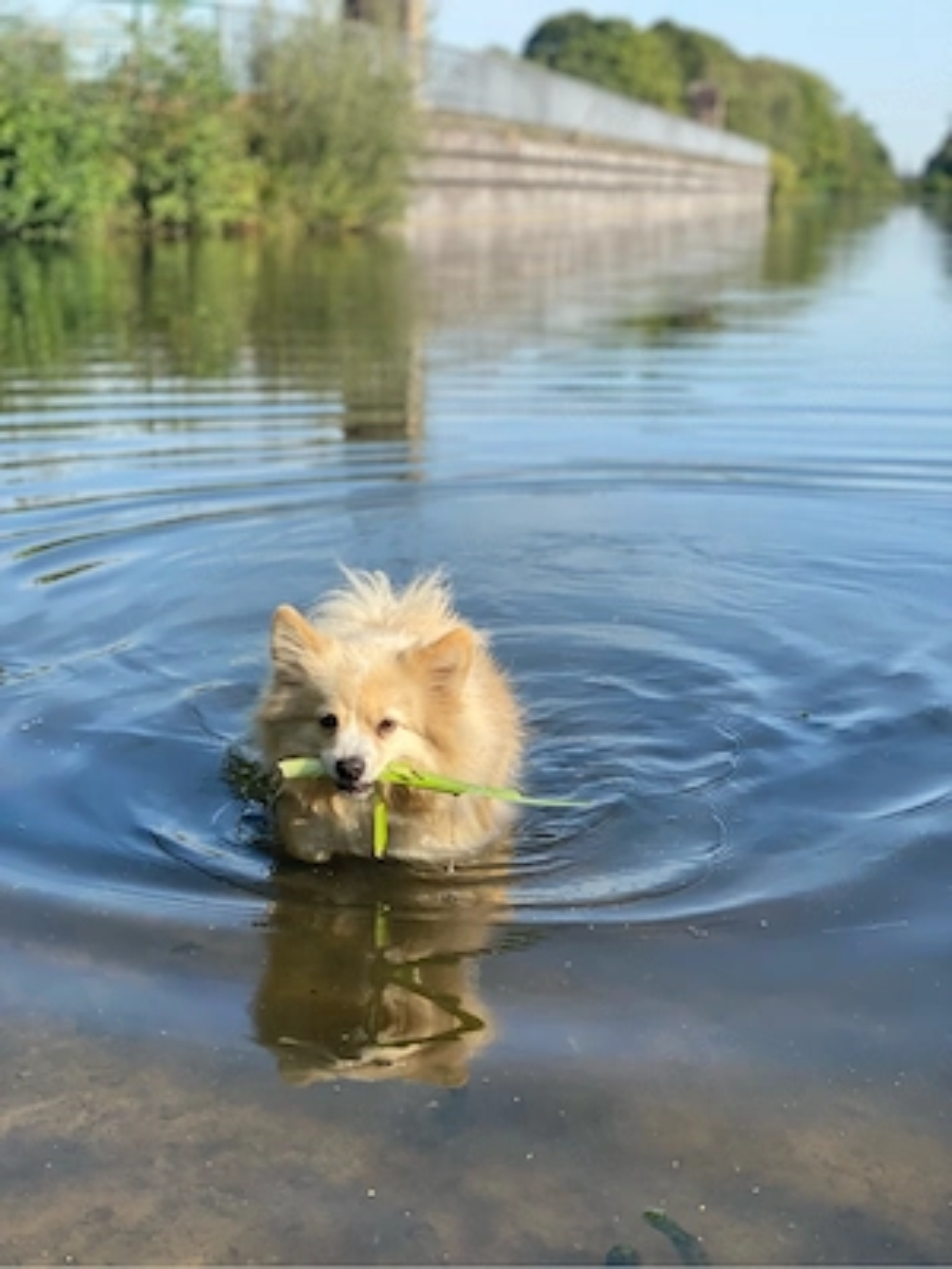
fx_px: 1907
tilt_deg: -11.9
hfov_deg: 28.0
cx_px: 476
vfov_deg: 36.8
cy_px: 634
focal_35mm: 52
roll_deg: -1.5
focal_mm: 6
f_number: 2
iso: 20
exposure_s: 1/786
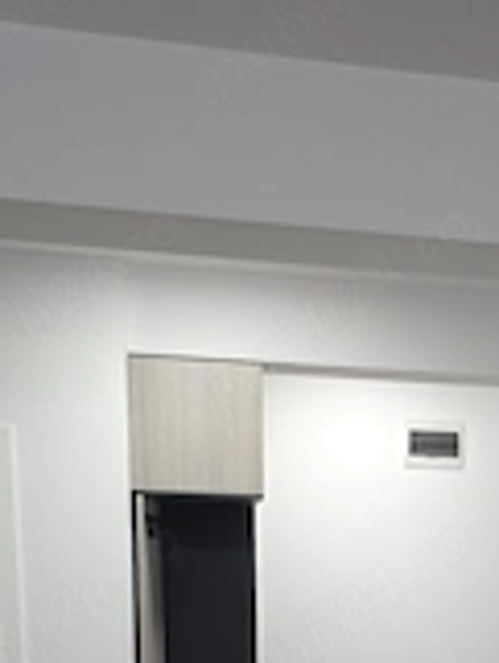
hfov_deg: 24.7
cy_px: 692
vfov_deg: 30.8
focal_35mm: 57
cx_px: 483
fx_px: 1094
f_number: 1.7
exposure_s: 1/180
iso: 200
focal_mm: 6.25
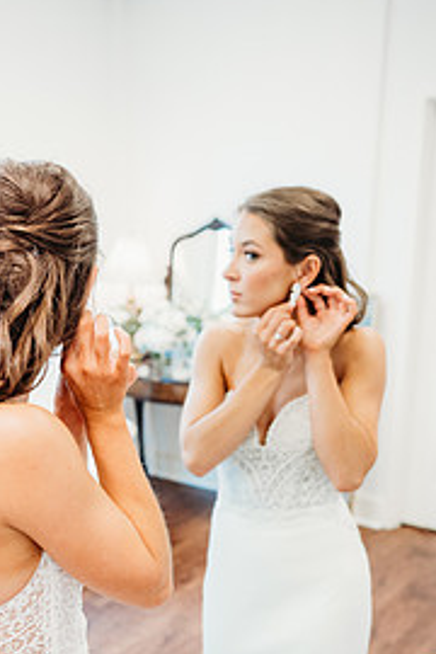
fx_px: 727
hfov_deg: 32.7
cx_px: 102
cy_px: 453
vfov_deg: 47.4
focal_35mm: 40
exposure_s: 1/160
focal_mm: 24
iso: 640
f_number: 2.5
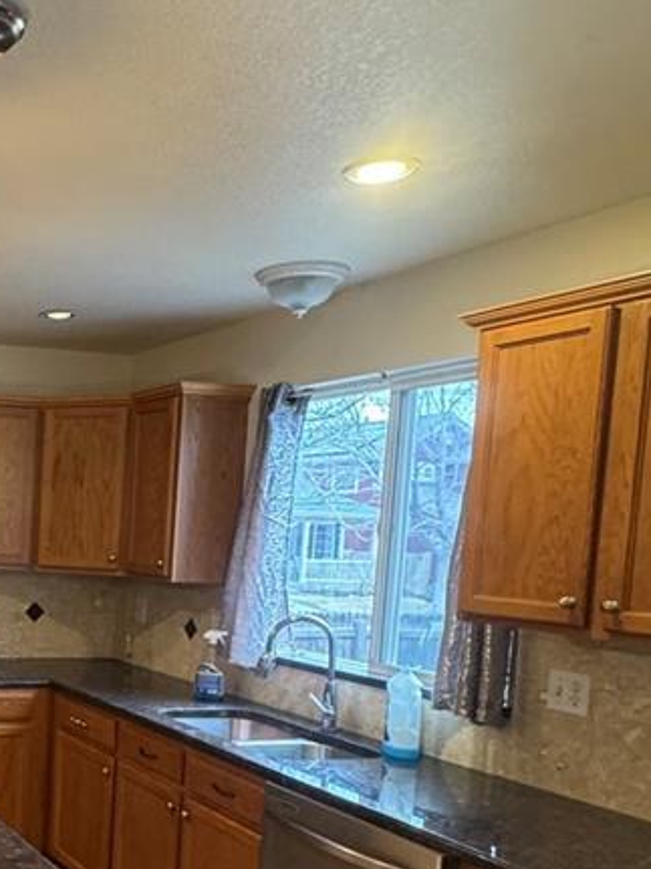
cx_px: -151
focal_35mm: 39
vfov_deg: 47.0
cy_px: 593
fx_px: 978
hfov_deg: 30.6
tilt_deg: -5.0
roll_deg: -3.9
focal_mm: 2.22
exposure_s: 1/60
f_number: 2.2
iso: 500
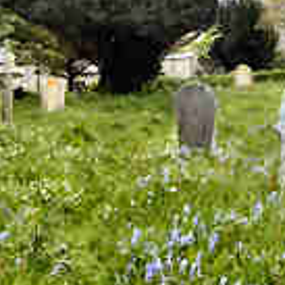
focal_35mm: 80
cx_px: 206
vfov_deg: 21.6
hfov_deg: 21.5
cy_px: 94
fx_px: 745
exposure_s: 1/200
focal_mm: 6.3
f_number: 3.7
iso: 100
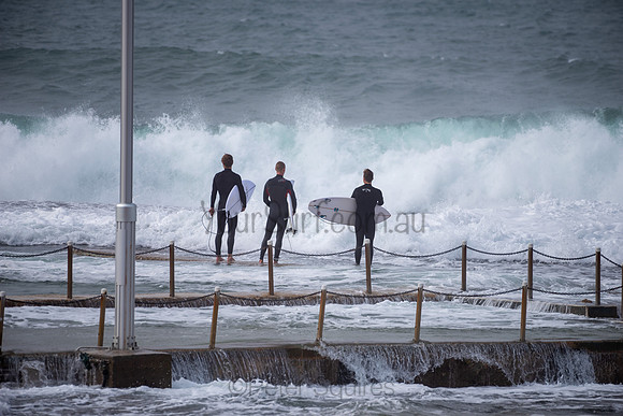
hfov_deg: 4.1
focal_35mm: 500
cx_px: 312
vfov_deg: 2.8
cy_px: 208
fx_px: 8654
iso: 80
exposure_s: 1/1000
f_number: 5.6
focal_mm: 500
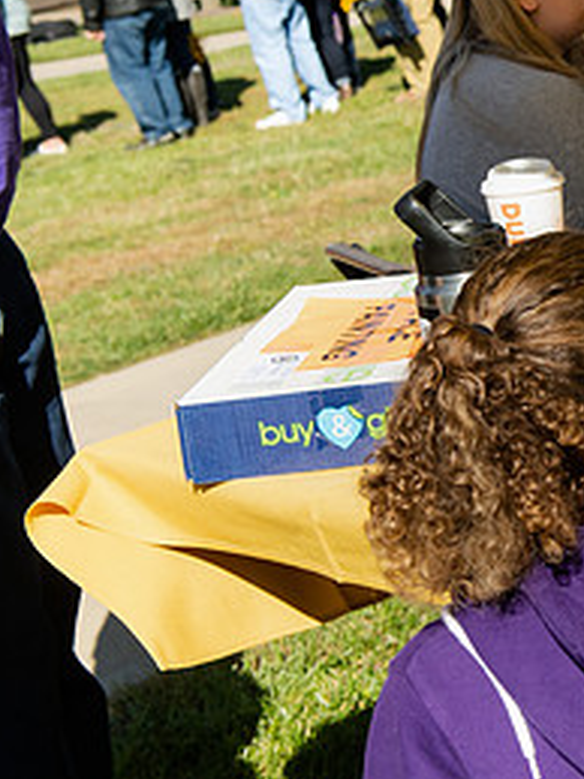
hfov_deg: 14.3
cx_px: 864
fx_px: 2184
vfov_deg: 20.2
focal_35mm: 97
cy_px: 299
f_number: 7.1
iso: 400
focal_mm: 45
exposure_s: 1/800
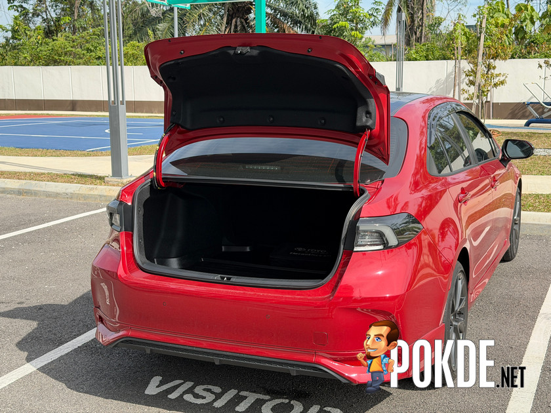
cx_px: 276
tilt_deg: -9.5
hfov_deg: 39.7
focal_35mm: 48
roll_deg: +0.2
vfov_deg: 30.3
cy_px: 206
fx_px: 764
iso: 64
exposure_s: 1/1795
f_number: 1.78
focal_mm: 6.76
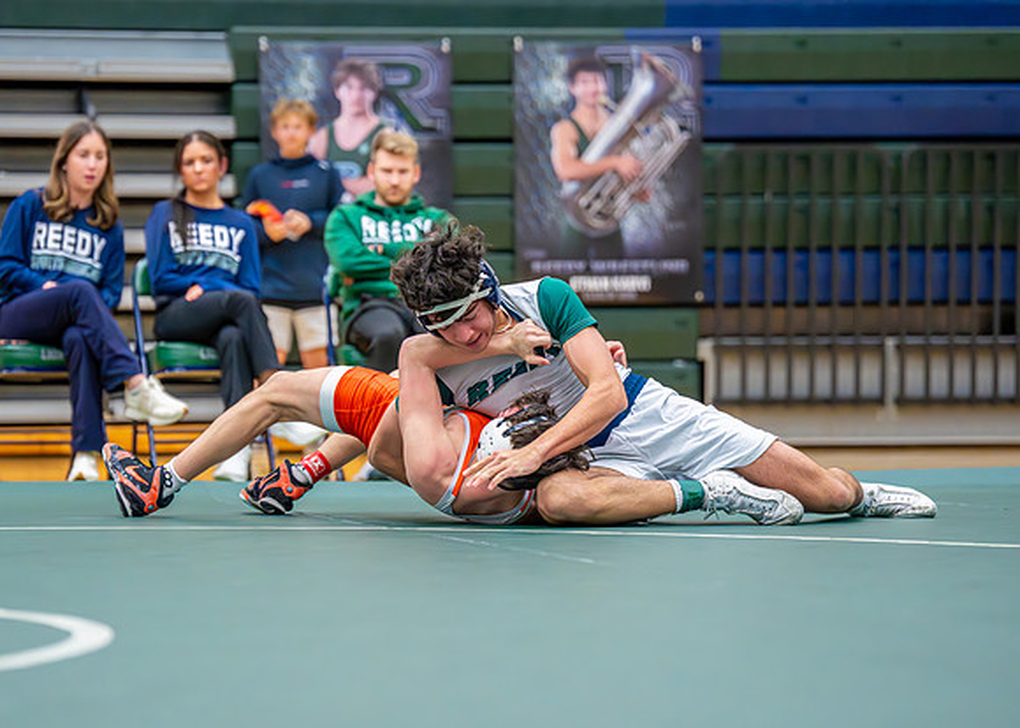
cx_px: 410
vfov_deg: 9.2
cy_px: 407
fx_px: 4524
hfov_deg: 12.9
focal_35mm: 156
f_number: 2.8
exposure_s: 1/1000
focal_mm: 129
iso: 6400
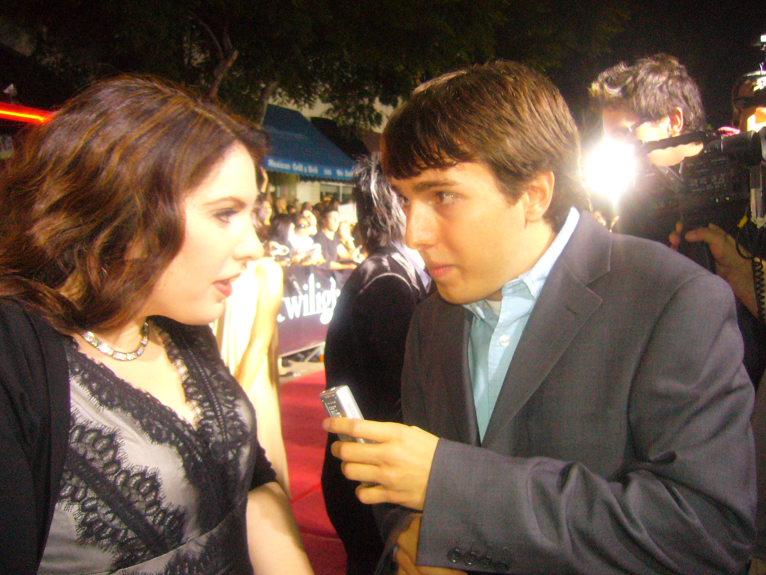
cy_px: 288
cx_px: 383
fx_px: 774
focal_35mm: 35
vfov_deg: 40.7
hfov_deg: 52.6
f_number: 2.8
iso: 400
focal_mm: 5.8
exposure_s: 1/40
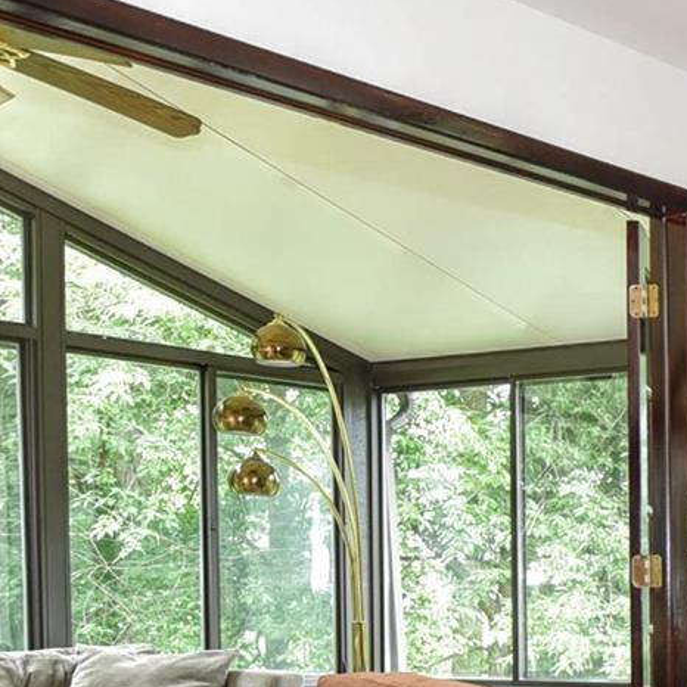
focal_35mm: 71
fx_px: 1594
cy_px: 649
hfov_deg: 18.6
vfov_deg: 23.5
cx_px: 1250
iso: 800
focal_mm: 19
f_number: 4
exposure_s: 1/60
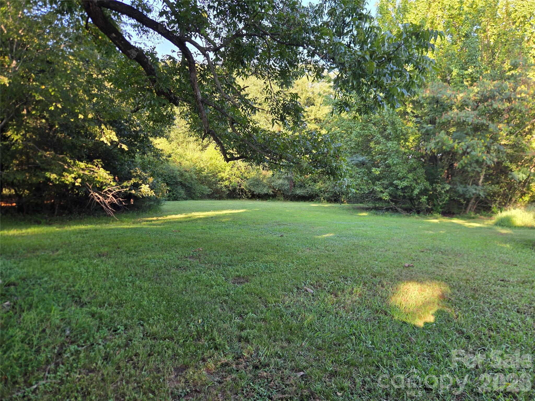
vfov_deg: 58.9
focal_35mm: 23
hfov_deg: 73.9
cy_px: 200
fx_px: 355
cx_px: 268
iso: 40
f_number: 1.8
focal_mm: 5.4
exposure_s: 1/180
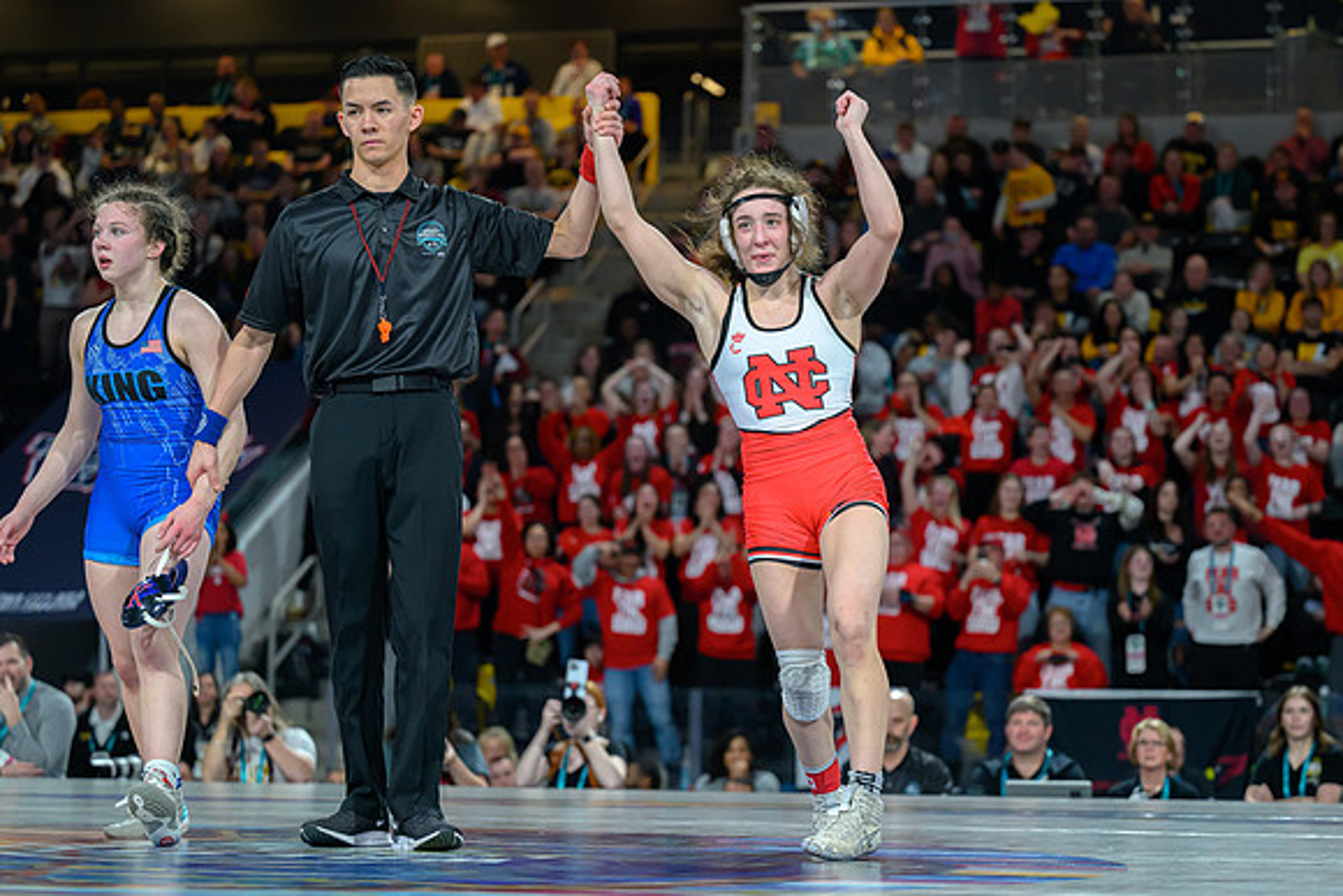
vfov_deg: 14.4
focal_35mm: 95
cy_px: 478
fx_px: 3551
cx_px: 759
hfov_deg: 21.4
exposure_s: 1/800
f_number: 2.8
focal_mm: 83
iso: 3200
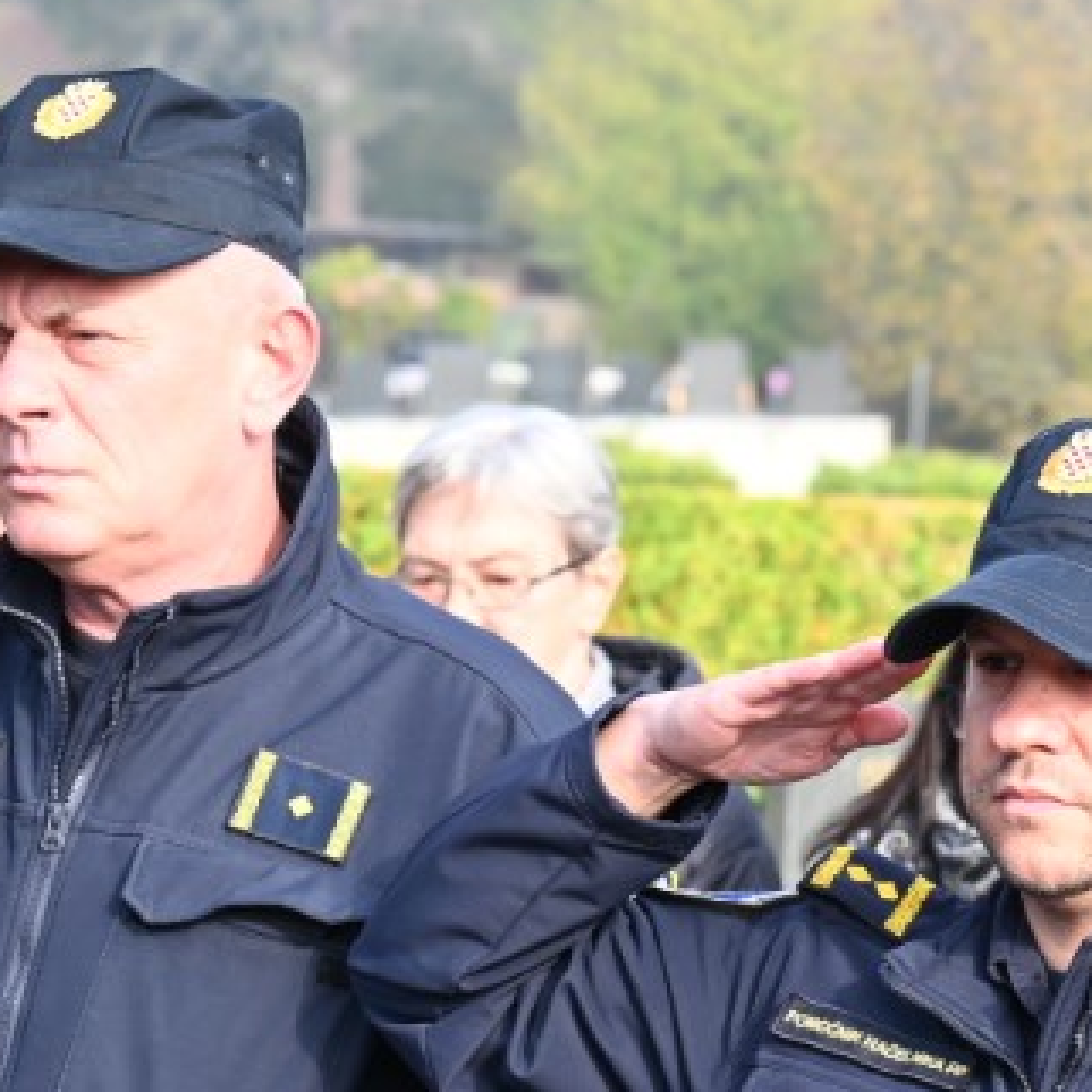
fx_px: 6960
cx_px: 912
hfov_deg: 8.9
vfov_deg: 8.9
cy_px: 1201
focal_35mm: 195
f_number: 5.6
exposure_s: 1/250
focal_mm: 64
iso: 200
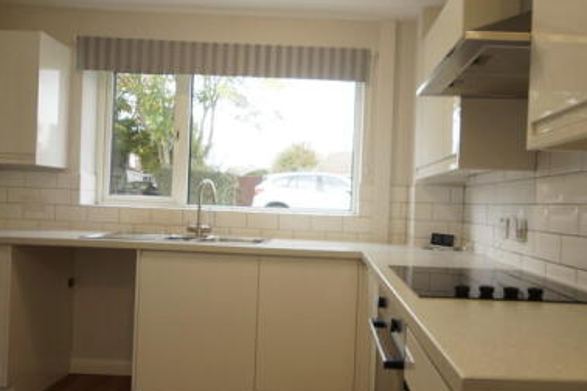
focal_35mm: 26
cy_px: 206
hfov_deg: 69.1
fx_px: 424
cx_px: 329
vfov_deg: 49.5
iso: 320
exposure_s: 1/60
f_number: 4
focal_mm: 10
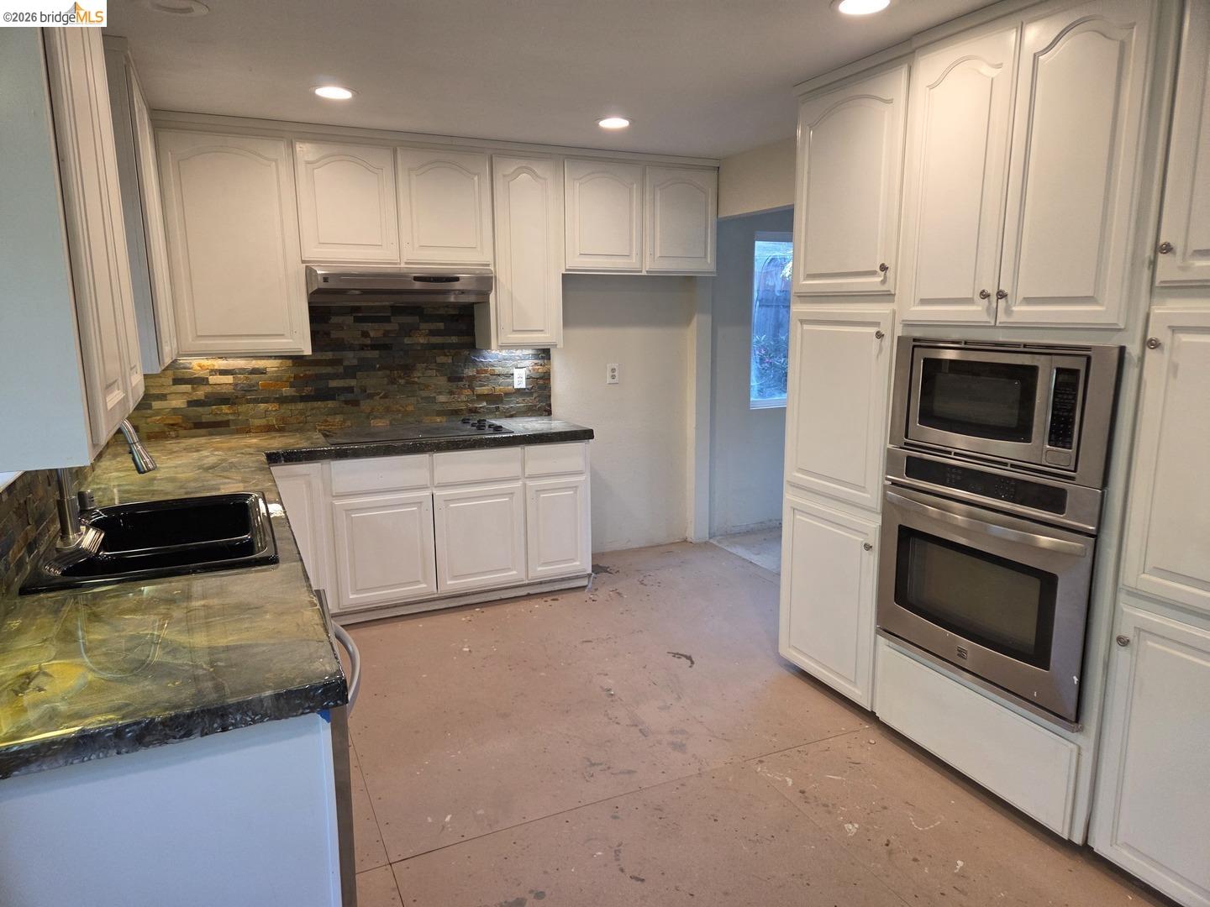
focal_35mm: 23
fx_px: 804
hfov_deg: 73.9
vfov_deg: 58.9
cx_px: 605
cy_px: 454
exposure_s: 1/120
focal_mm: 5.4
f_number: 1.8
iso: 160
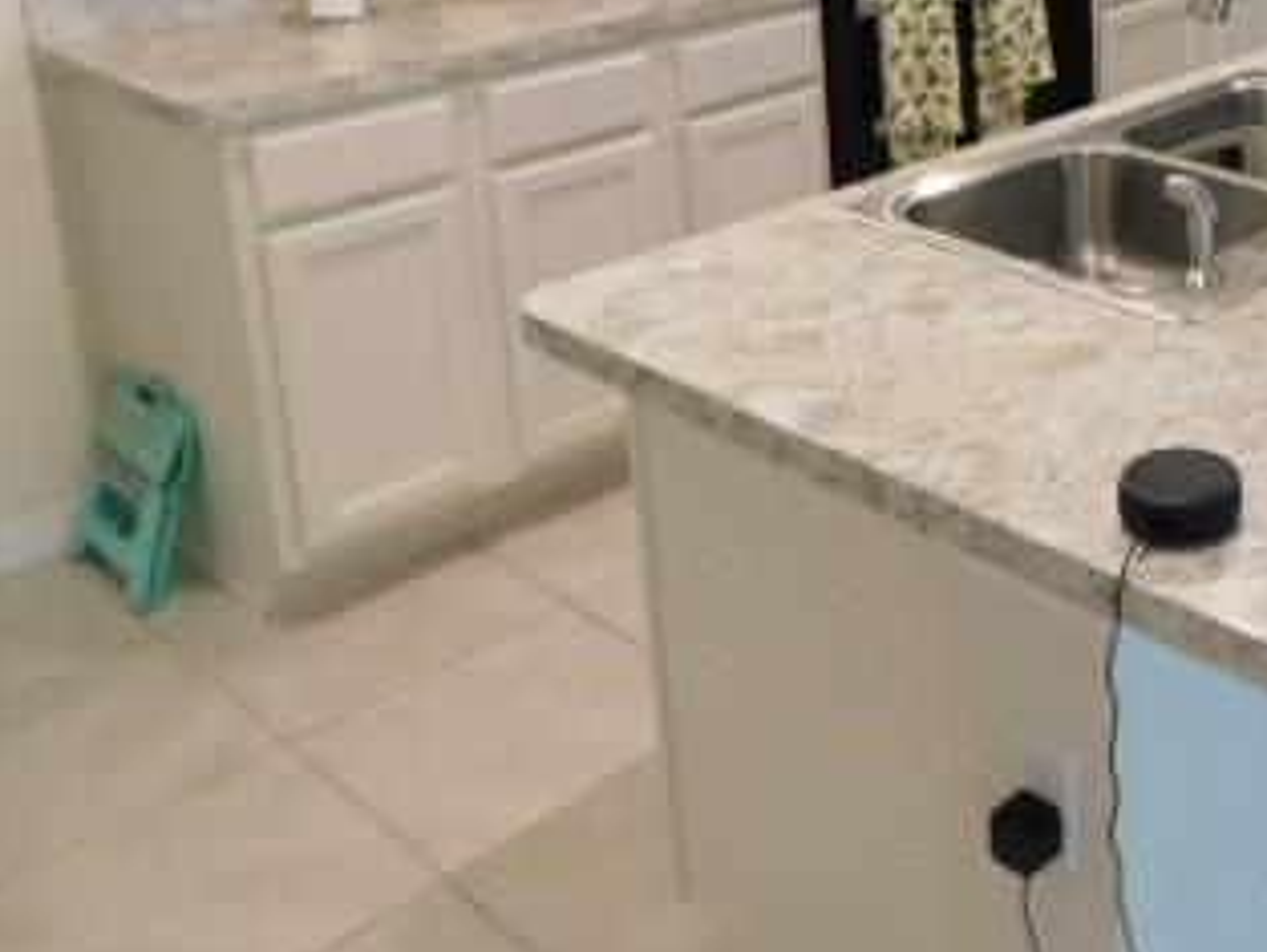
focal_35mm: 47
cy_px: -4
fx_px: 1721
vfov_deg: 28.9
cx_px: 1283
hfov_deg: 36.2
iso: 250
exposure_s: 1/30
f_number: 3
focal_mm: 4
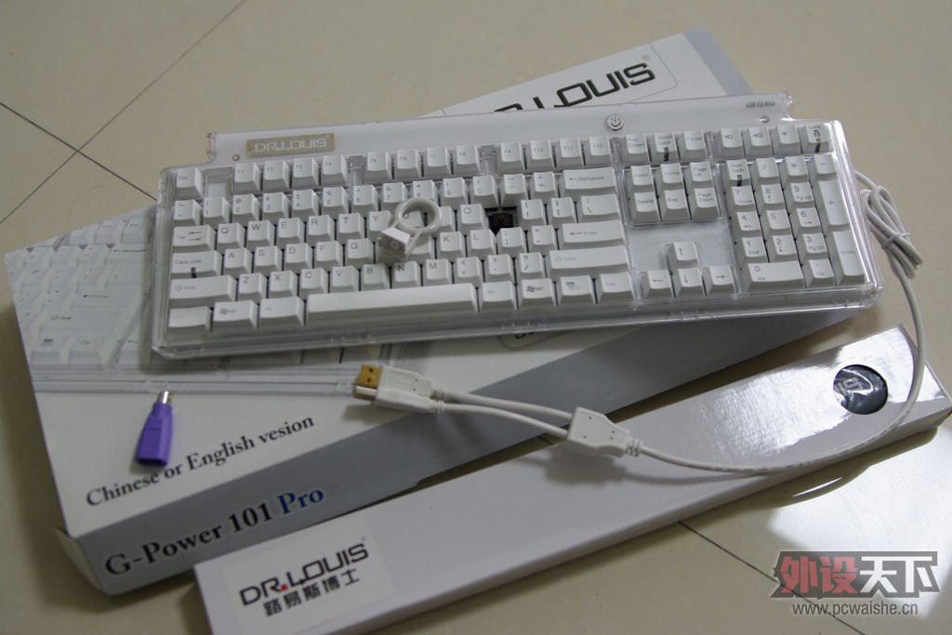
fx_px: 1111
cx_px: 476
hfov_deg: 46.4
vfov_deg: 31.9
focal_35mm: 42
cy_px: 318
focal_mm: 28
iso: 100
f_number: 2.8
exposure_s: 1/20
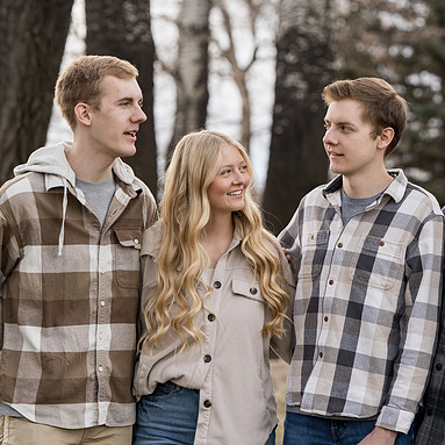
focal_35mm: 144
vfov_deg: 12.1
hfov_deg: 12.1
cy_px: 224
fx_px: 2094
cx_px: 272
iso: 250
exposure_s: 1/250
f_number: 4
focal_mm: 112
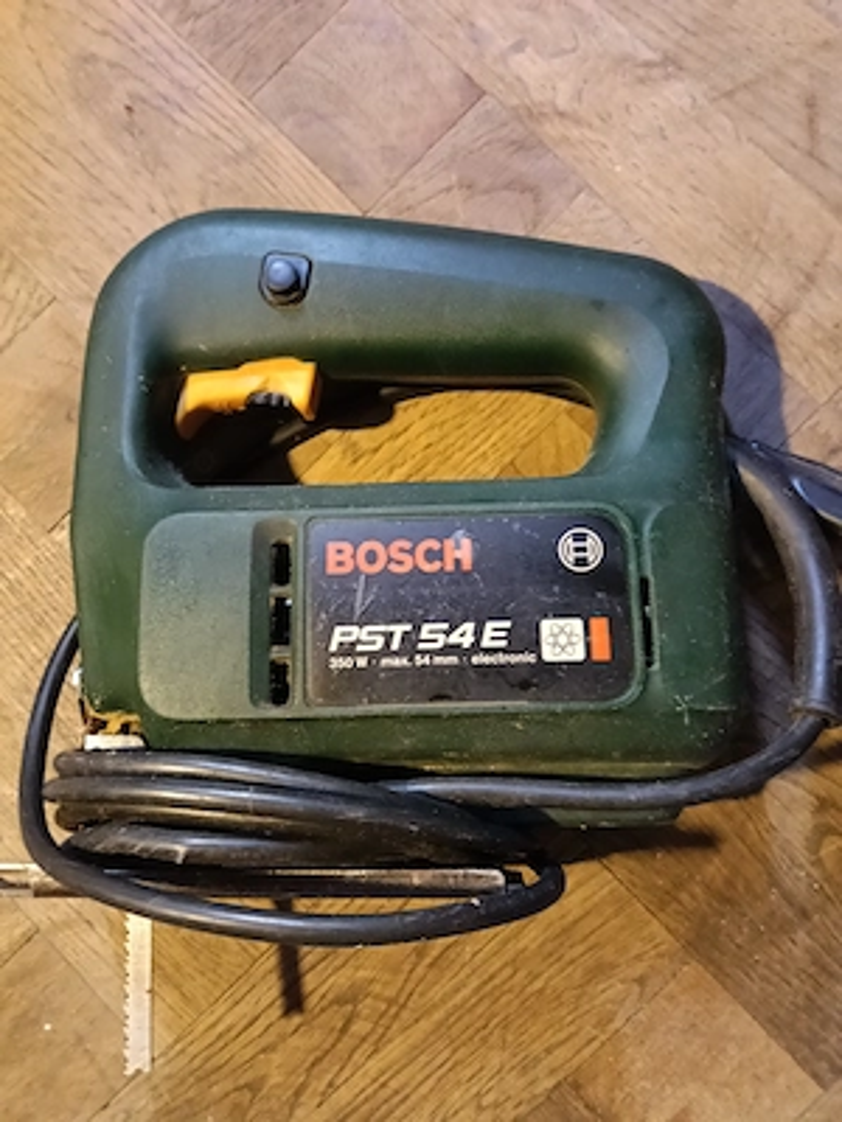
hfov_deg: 51.4
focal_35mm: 27
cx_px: 421
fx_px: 876
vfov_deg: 65.3
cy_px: 561
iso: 1250
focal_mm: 3.98
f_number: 1.8
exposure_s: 1/20
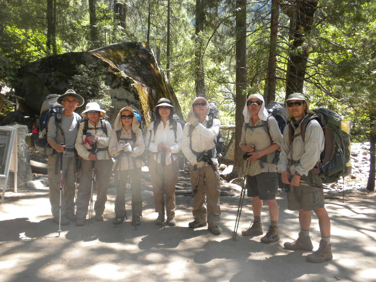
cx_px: 188
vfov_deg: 38.7
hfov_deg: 50.1
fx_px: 402
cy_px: 141
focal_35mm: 37
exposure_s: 1/75.4
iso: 64
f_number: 3.5
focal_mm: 6.6
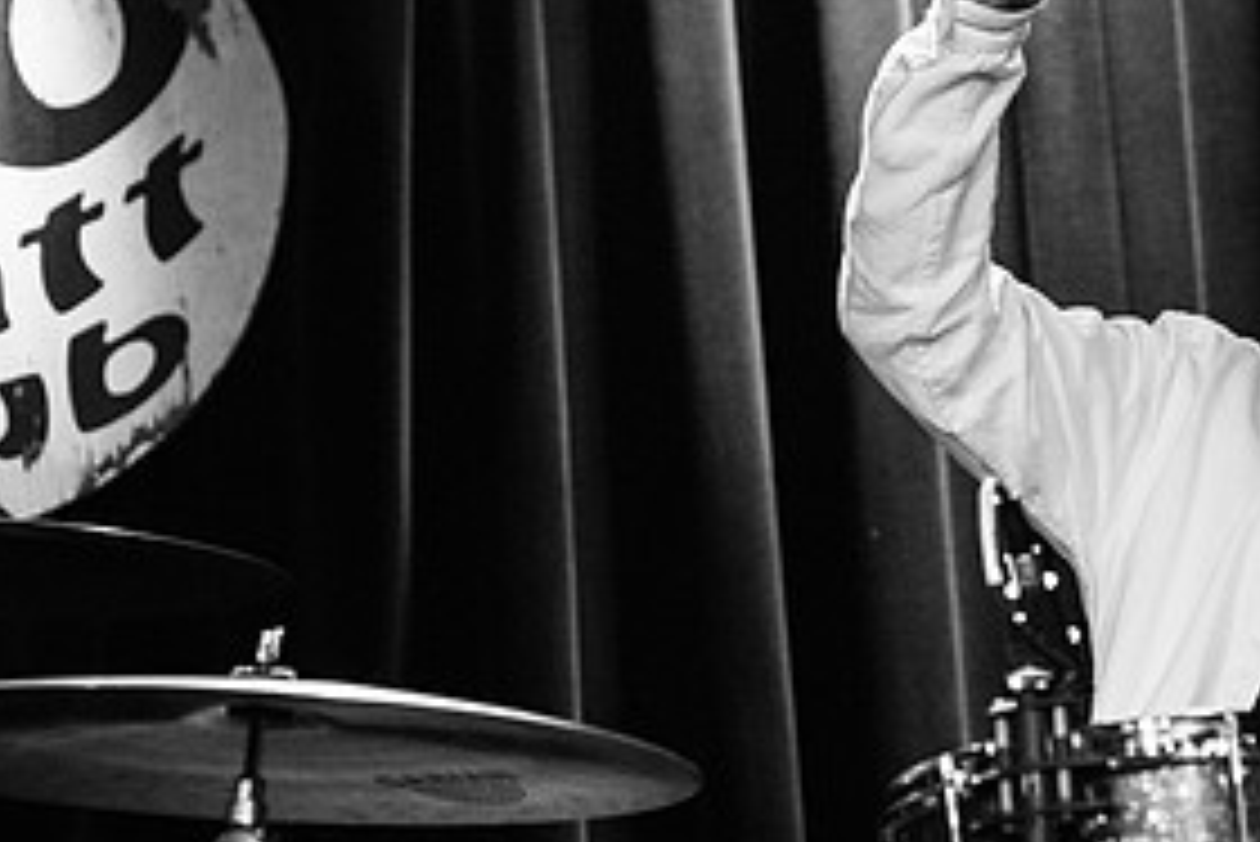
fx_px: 5568
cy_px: 384
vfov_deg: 8.6
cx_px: 833
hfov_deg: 12.9
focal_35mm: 159
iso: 3200
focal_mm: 70
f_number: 3.2
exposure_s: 1/125
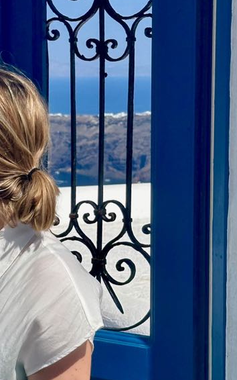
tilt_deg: -6.1
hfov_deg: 11.2
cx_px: -32
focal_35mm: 115
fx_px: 1188
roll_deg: -1.4
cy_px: 207
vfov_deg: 18.1
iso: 64
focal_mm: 6.86
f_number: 1.78
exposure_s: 1/8197
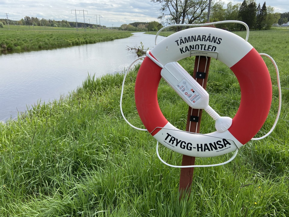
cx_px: 144
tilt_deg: -19.7
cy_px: 108
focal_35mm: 26
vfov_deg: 53.1
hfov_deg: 67.3
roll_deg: -0.1
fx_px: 217
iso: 32
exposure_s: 1/1504
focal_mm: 4.25
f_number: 1.8
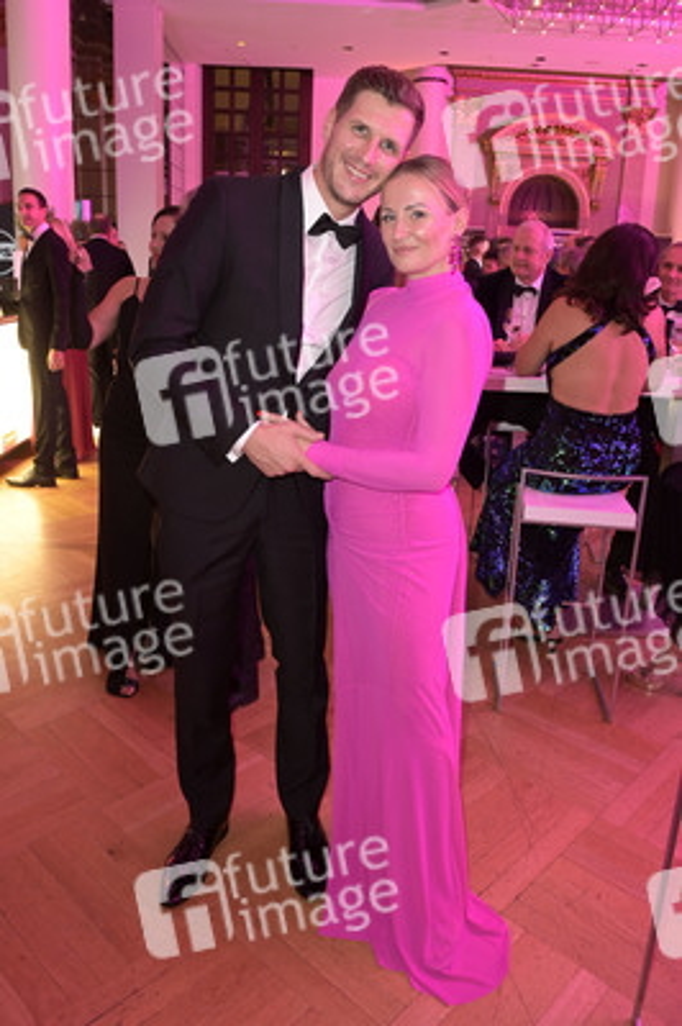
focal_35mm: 24
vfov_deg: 73.8
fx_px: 683
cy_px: 513
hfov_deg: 53.1
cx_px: 341
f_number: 5.6
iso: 2500
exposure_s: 1/40
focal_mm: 24
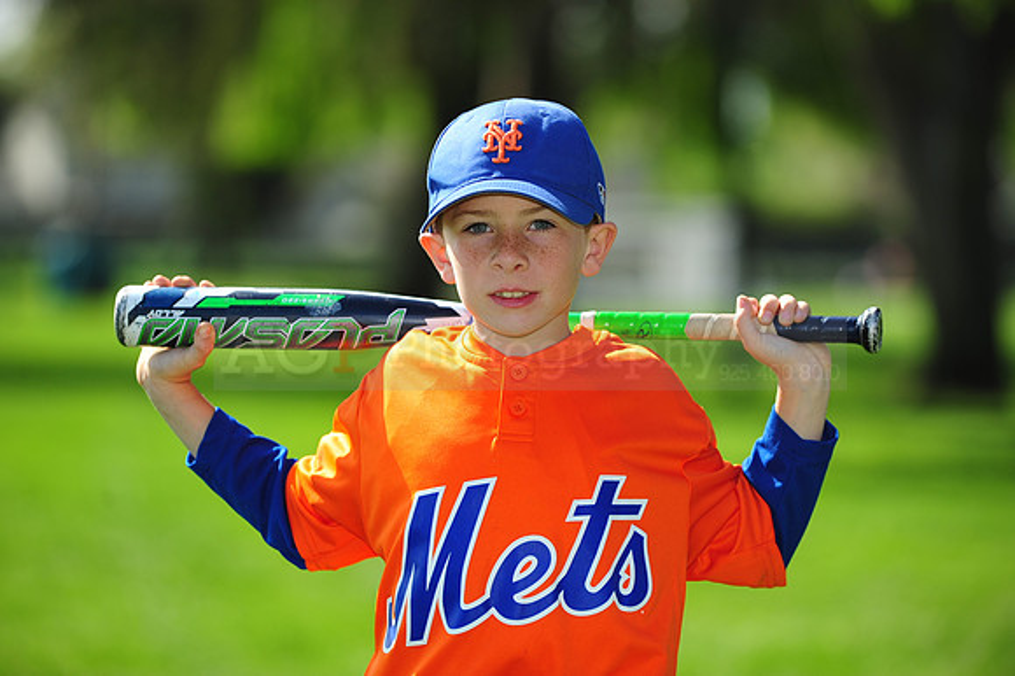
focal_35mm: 200
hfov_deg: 10.3
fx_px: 5635
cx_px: 508
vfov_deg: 6.9
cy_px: 338
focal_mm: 200
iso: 200
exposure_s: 1/800
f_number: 4.5
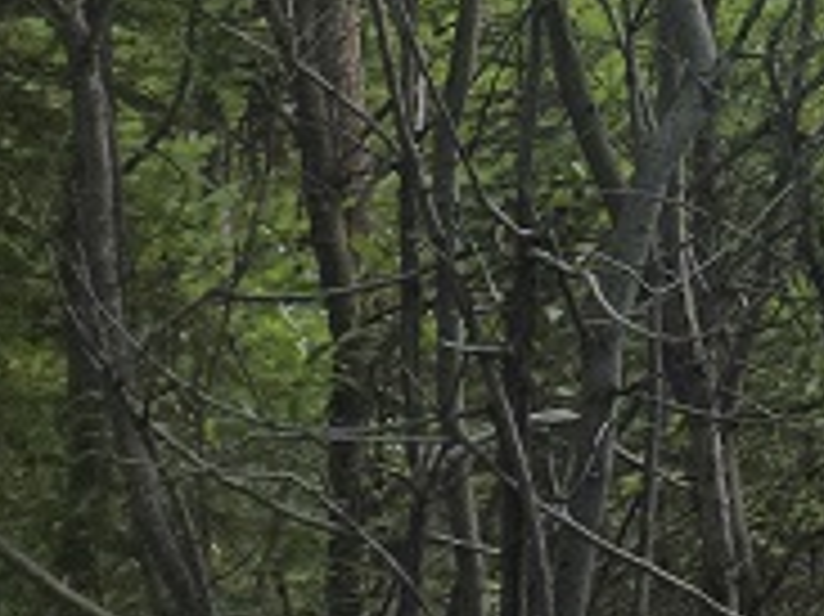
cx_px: 2157
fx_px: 2997
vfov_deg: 10.8
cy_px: -598
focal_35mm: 126
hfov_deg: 11.8
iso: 25
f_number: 1.8
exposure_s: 1/621
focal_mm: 5.4
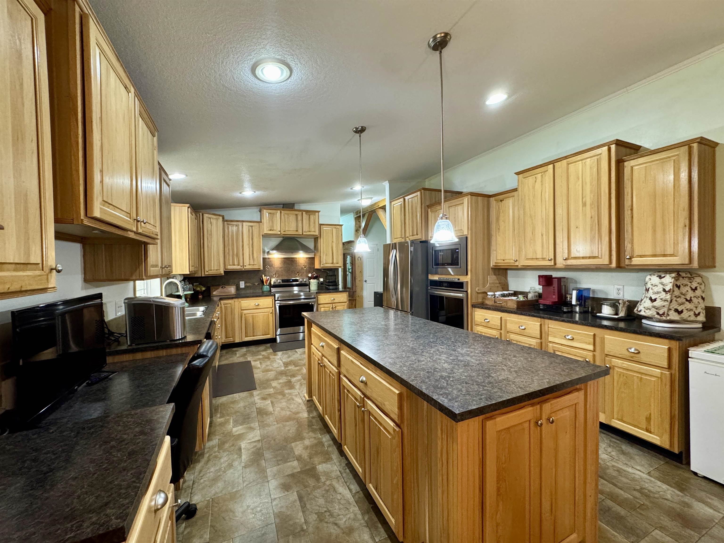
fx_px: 293
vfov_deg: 85.7
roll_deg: +0.3
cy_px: 272
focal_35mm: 14
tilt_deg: -1.4
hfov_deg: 102.1
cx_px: 362
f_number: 2.2
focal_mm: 2.22
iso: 400
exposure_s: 1/60
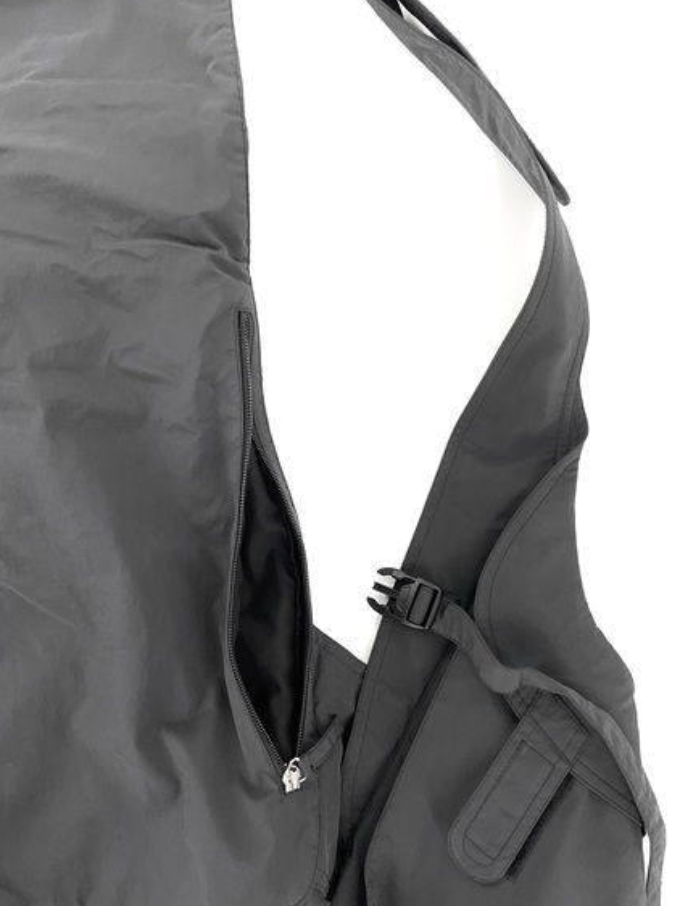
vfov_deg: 55.2
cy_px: 508
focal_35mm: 33
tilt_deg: -88.0
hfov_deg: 43.0
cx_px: 332
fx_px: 864
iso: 16
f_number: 1.8
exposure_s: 1/122
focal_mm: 3
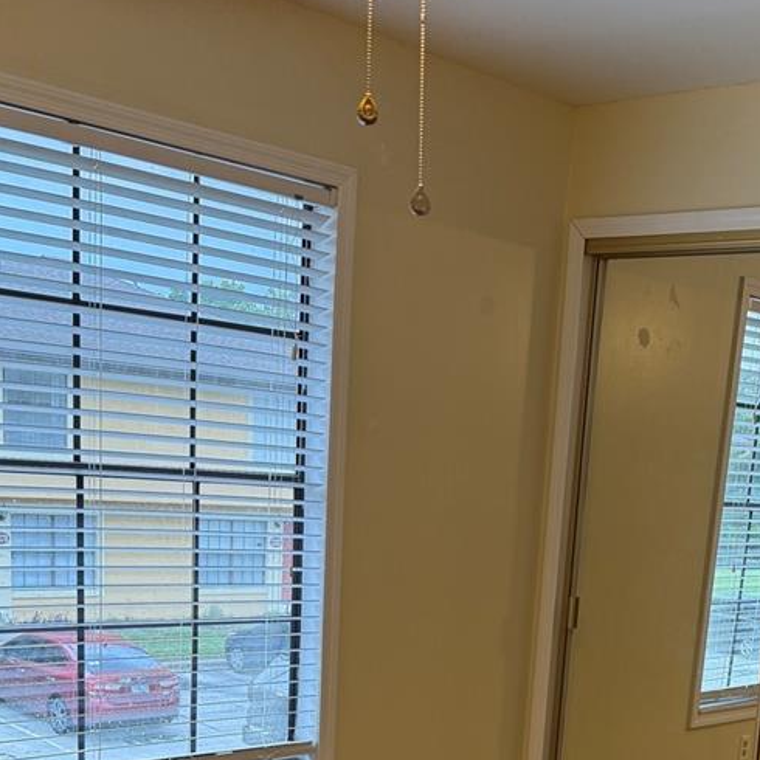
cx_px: 571
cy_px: 760
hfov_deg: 32.2
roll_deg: -5.4
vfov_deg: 30.5
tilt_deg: -11.1
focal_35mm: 52
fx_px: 1292
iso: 125
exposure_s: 1/120
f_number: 1.78
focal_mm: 6.76
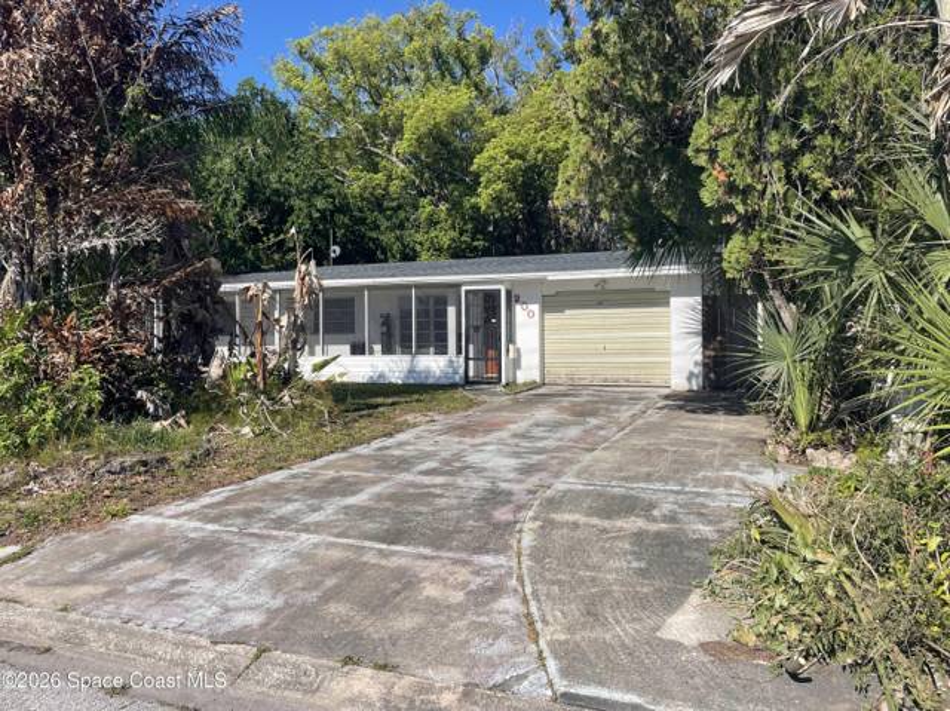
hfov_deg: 67.3
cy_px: 356
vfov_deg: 53.0
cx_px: 475
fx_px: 713
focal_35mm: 26
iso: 32
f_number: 1.6
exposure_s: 1/3509
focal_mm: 4.2
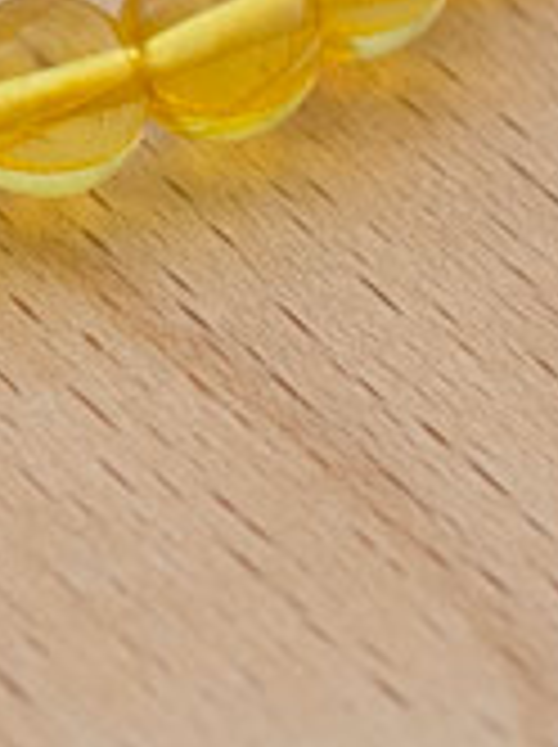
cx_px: -346
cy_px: -328
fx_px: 10623
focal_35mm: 493
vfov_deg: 4.0
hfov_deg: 3.0
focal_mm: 22.48
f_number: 16
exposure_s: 1/141
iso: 50
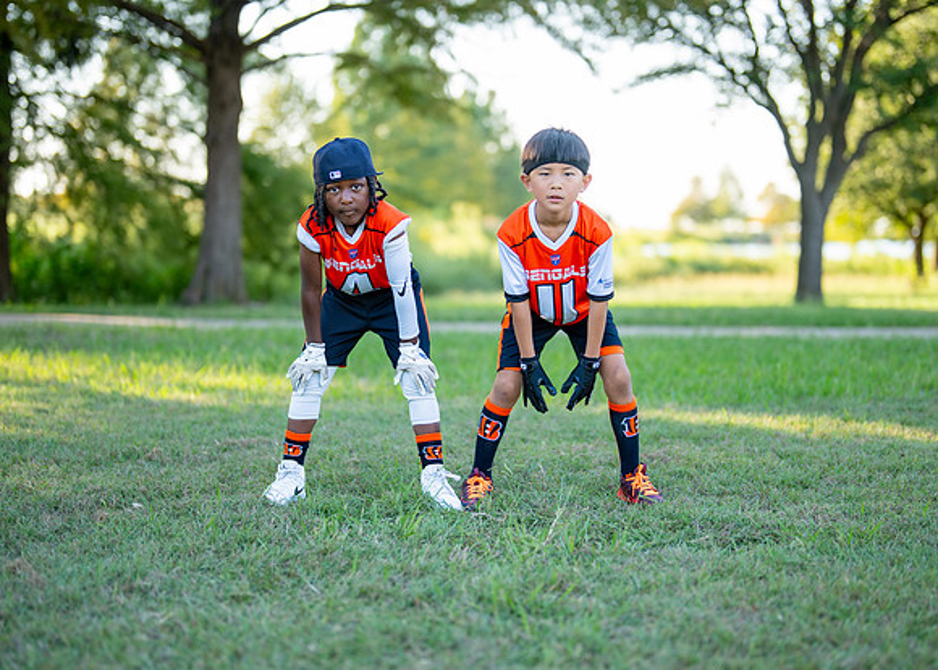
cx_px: 482
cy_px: 317
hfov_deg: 32.7
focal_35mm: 60
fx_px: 1597
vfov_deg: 23.7
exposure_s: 1/800
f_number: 1.2
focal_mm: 50
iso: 100
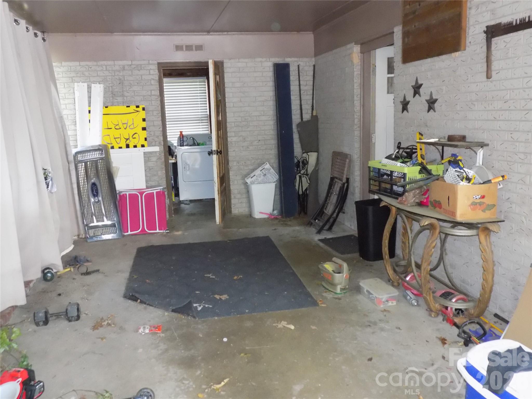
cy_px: 200
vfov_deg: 46.8
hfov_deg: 60.0
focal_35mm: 30
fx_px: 461
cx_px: 266
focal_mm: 5.3
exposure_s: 1/30
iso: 640
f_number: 3.3
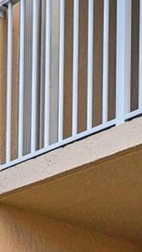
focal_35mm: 120
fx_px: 803
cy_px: 434
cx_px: -13
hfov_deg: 10.0
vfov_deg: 15.6
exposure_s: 1/3200
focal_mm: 20
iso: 640
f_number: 6.3
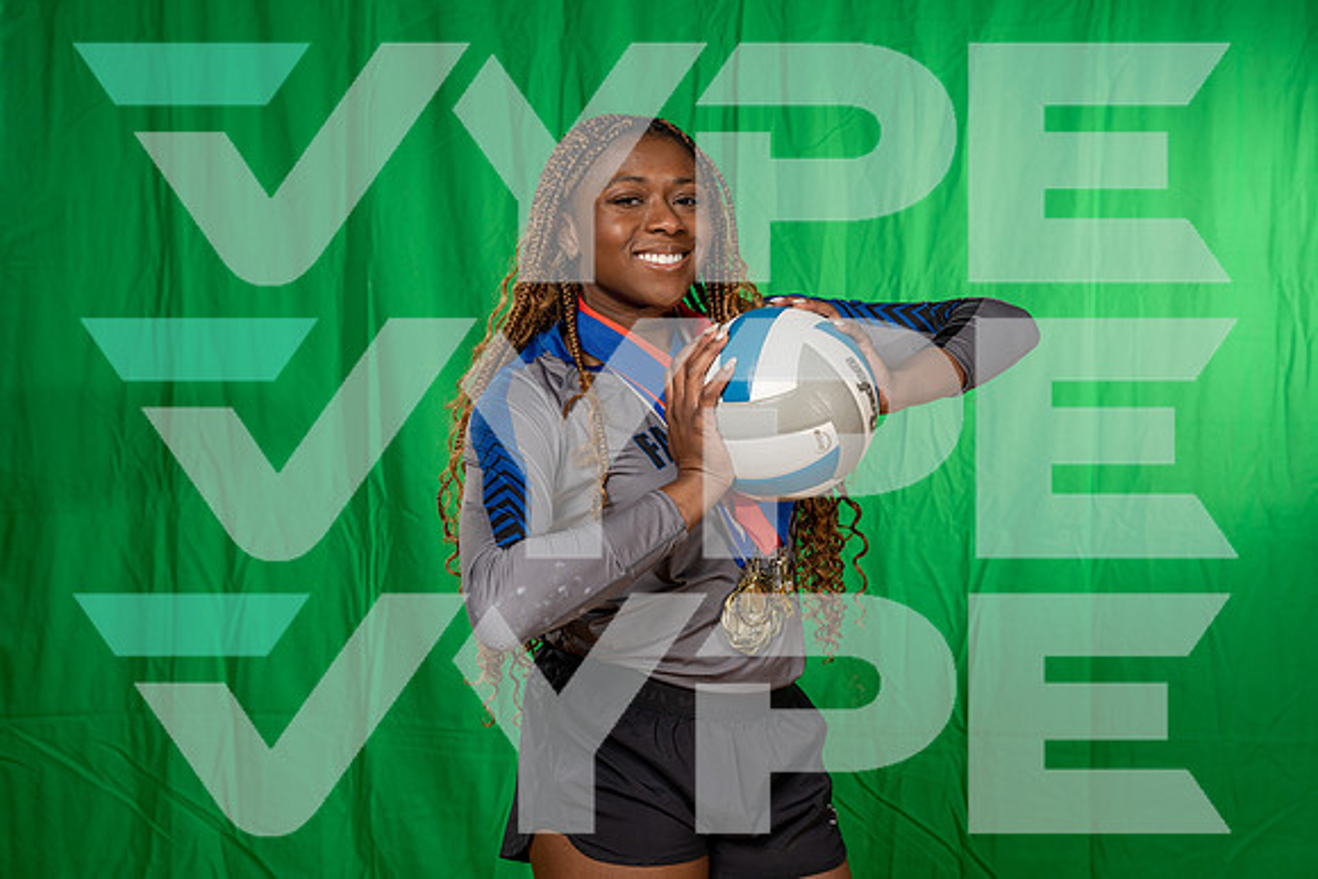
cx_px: 659
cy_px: 440
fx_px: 1977
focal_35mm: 54
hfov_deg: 36.9
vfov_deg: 25.1
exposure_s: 1/250
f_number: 5.6
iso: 160
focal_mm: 54
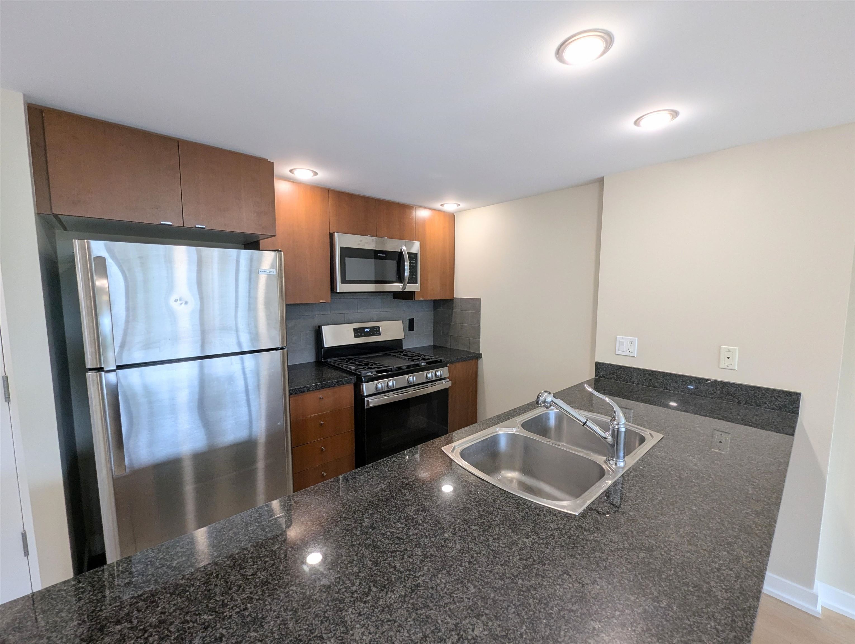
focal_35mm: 13
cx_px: 428
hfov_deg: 106.1
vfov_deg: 90.1
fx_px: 322
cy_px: 322
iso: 66
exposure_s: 1/60
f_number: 2.2
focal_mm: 1.95
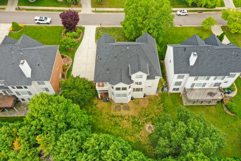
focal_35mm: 28
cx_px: 120
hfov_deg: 65.5
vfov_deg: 46.4
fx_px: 187
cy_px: 80
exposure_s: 1/50
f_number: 5.6
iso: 100
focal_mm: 10.26
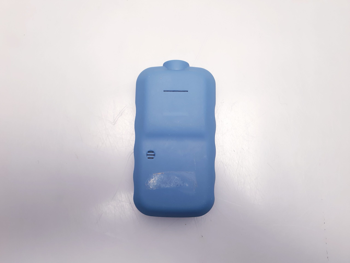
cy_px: 132
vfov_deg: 53.1
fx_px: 263
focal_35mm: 26
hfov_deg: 67.3
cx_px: 175
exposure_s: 1/50
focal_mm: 4.3
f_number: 2.4
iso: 80
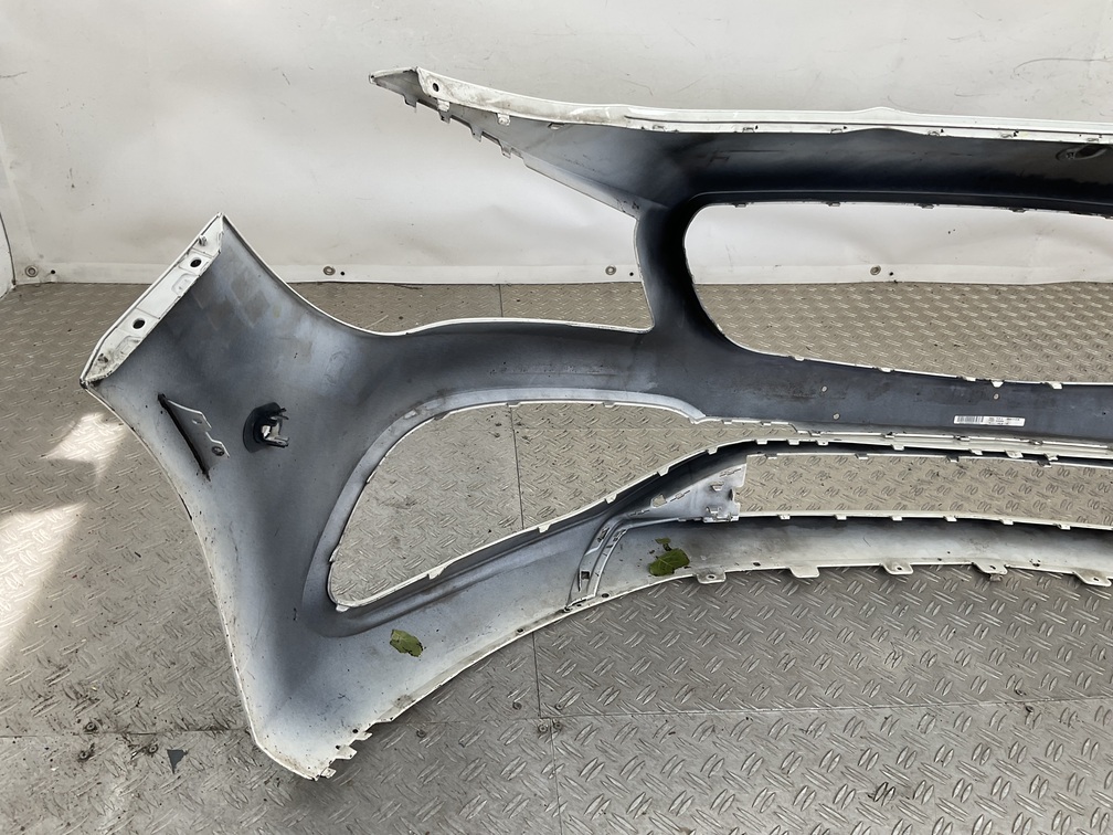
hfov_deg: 61.7
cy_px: 418
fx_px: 932
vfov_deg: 48.2
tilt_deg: -32.5
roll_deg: -5.7
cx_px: 556
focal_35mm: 29
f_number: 1.8
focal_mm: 3
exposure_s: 1/120
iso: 16
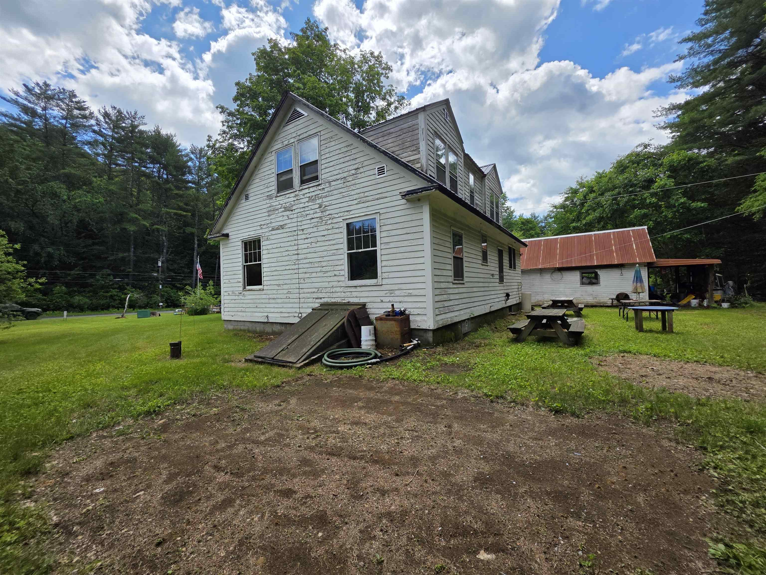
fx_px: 288
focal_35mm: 13
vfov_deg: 89.9
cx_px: 383
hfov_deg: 106.2
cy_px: 288
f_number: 1.9
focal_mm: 2.2
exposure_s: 1/2049
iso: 40
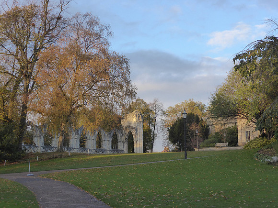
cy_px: 104
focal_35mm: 61
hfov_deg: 31.7
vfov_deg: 24.0
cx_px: 139
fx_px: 490
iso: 200
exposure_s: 1/160
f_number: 4.7
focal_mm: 10.3
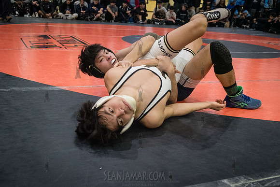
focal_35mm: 40
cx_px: 133
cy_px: 94
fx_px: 309
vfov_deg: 33.6
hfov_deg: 48.7
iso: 8000
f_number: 4
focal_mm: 35
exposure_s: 1/400
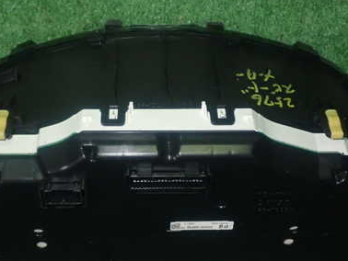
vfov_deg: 22.6
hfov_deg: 29.8
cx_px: 162
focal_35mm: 65
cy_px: 128
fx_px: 654
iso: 800
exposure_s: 1/40
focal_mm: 7.31
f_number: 8
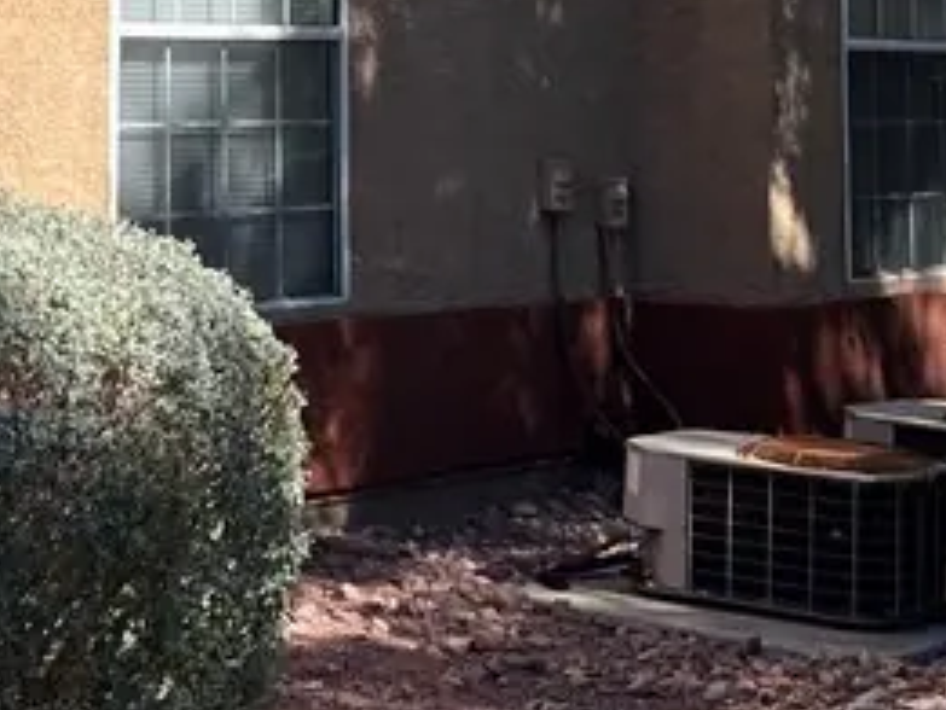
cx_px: 72
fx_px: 2789
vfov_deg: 14.0
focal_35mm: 102
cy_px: -185
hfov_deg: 18.9
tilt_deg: +3.3
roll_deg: -0.6
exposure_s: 1/3831
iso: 50
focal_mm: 5.7
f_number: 1.5
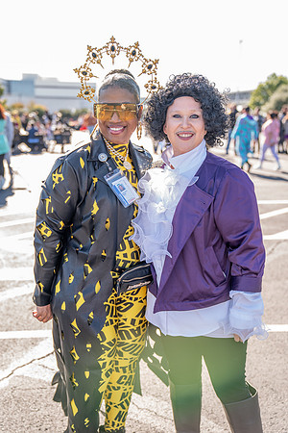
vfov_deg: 45.4
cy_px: 216
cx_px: 144
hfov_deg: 31.2
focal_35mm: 43
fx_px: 516
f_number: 2.8
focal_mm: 43
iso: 100
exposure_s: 1/200
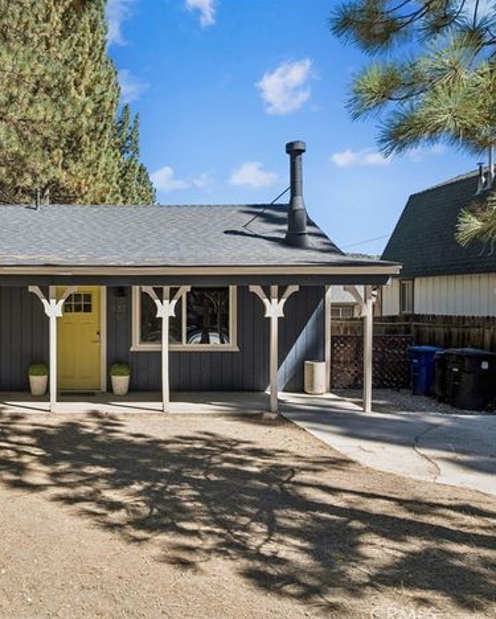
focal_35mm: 32
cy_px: 310
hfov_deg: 43.0
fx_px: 587
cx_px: 75
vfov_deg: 55.6
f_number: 2.8
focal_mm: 12.3
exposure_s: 1/50
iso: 100
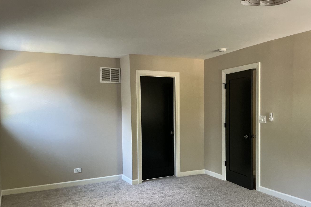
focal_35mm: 33
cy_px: 127
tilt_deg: -4.4
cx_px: 168
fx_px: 285
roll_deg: +1.1
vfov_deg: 39.7
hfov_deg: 57.2
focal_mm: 3
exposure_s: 1/60
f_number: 1.8
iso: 250
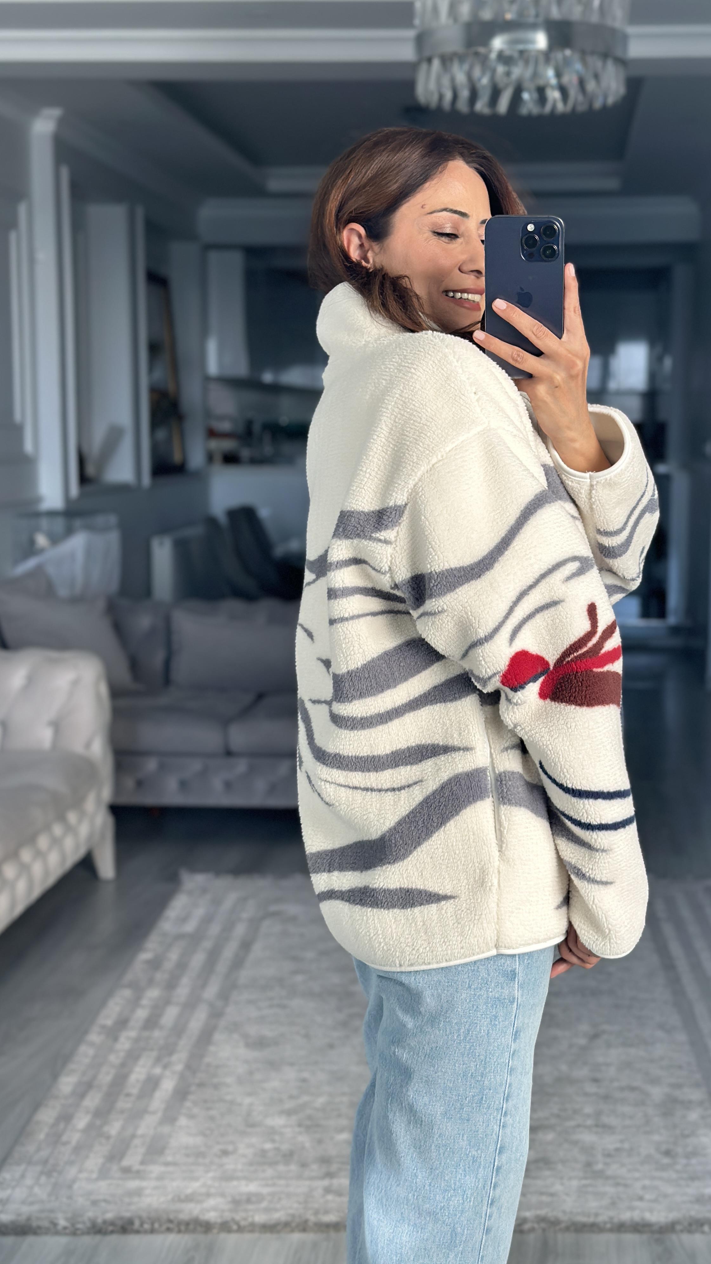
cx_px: 470
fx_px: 1776
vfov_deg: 39.2
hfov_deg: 22.5
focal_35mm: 53
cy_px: 630
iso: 80
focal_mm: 6.86
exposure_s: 1/290
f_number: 1.78
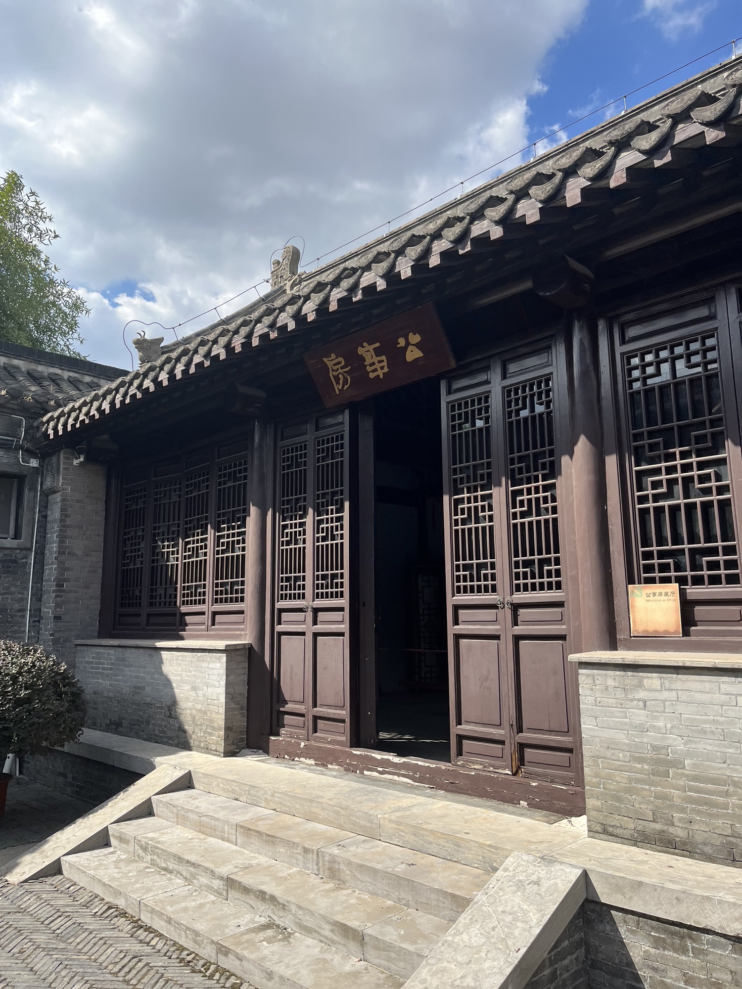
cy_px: 494
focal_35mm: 26
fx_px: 743
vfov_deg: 67.3
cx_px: 371
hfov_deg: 53.1
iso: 50
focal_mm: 5.1
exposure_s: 1/2410
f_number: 1.6
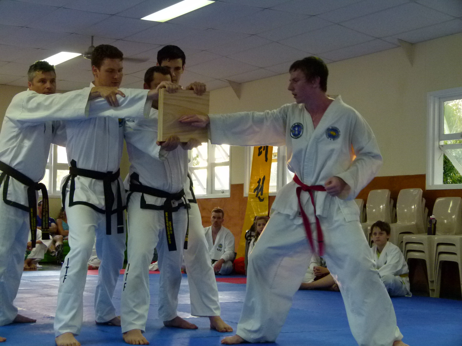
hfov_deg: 29.0
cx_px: 231
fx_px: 894
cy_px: 173
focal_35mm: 67
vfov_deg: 21.9
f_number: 3.3
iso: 400
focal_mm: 12.1
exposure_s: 1/40
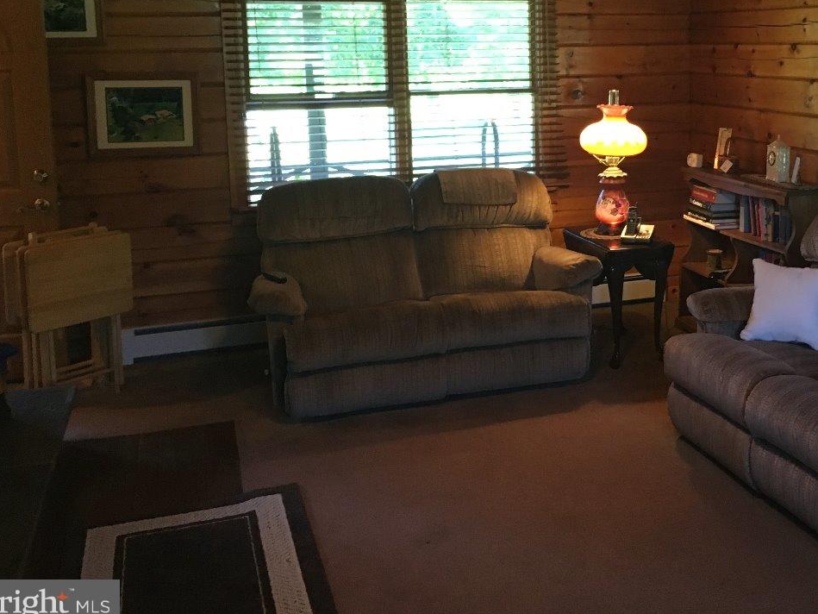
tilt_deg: -4.7
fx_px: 1040
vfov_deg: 32.3
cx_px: 590
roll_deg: +0.4
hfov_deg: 41.9
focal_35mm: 44
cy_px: 164
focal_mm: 4.15
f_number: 2.2
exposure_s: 1/30
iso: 200
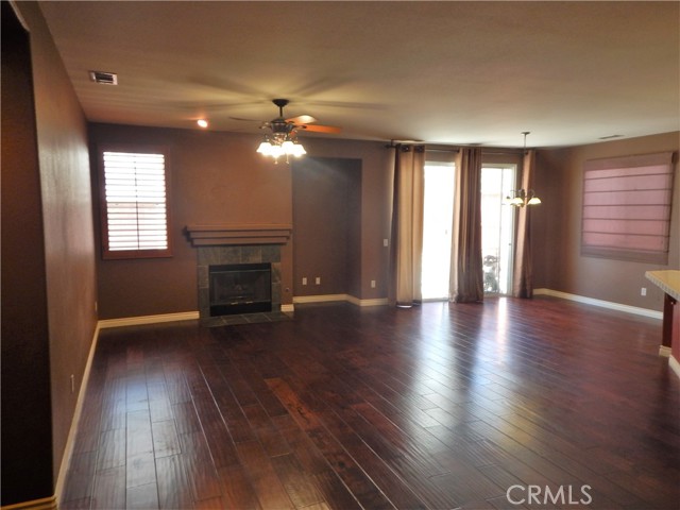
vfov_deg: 61.1
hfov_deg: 76.4
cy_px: 255
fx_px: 432
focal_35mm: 22
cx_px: 340
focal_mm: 4
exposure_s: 1/30
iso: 140
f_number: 3
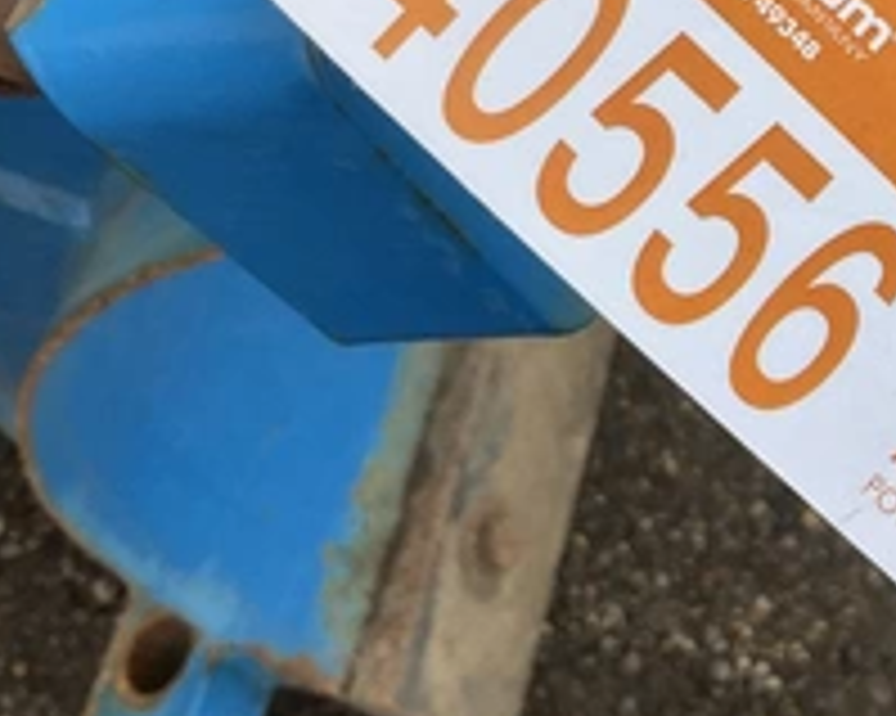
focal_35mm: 57
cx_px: 765
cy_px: 126
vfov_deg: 26.1
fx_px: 1511
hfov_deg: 31.8
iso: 25
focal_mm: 3
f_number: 1.8
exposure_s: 1/454
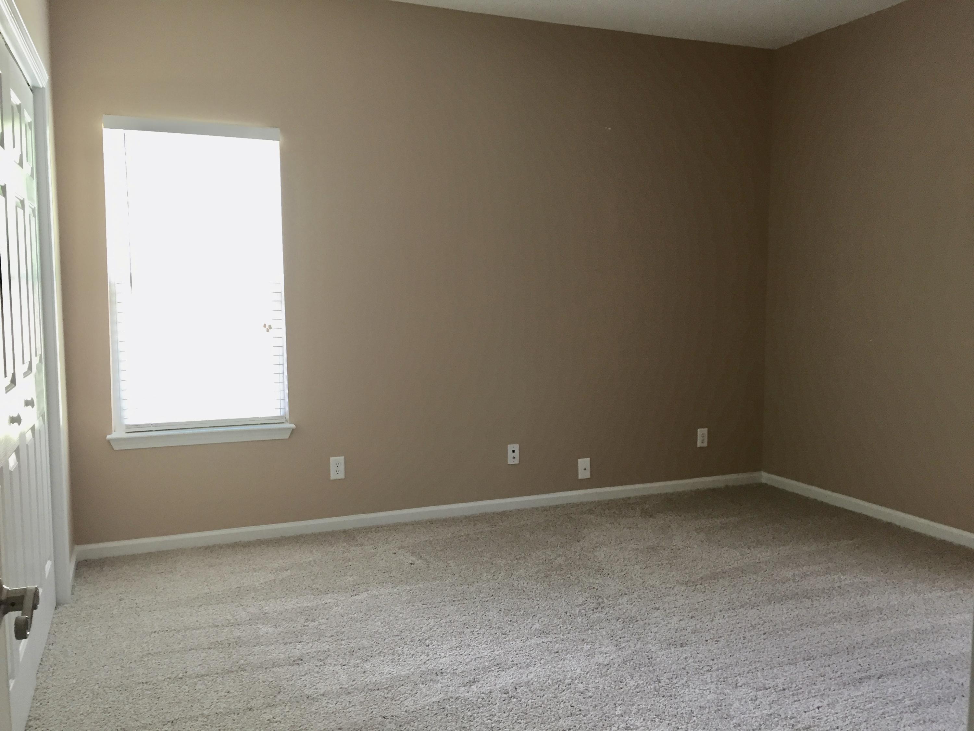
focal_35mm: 29
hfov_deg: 61.7
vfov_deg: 48.2
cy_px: 366
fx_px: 816
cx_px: 487
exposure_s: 1/30
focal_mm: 4.15
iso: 80
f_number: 2.2
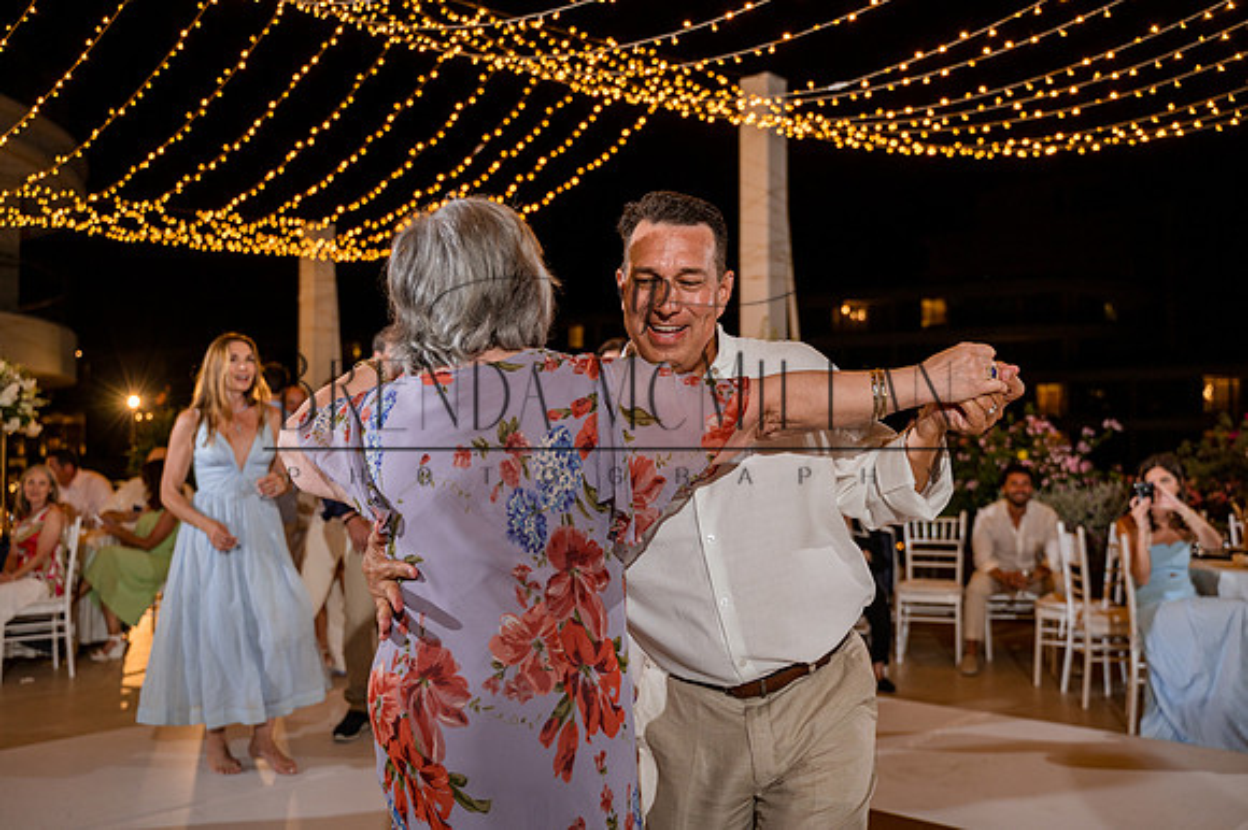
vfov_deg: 37.9
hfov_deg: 54.6
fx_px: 1209
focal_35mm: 35
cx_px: 624
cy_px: 415
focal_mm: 34.5
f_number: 2.8
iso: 400
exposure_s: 1/200
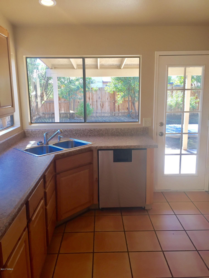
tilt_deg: -9.4
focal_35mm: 29
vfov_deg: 61.7
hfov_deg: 48.2
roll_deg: +1.7
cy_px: 139
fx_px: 233
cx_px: 104
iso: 50
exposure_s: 1/120
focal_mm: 4.15
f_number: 2.2
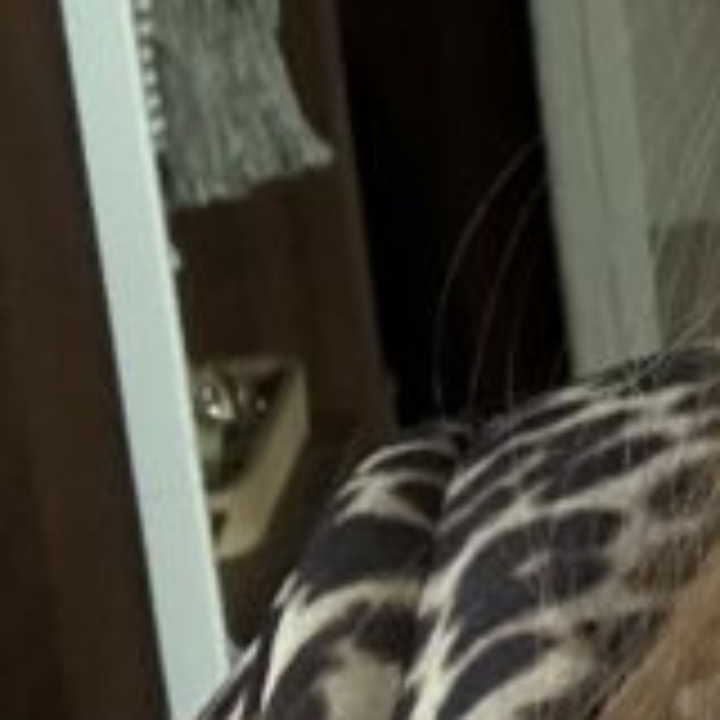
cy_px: -81
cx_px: 1719
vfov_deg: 13.2
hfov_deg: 11.2
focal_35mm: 130
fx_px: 3059
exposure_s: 1/60
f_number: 1.9
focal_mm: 2.69
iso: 125
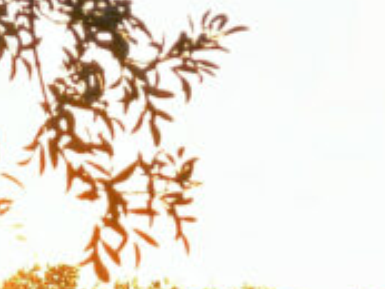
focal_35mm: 341
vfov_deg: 4.3
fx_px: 3795
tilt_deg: -0.2
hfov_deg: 5.8
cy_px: 480
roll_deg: -2.1
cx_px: -45
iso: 64
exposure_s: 1/99
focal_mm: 9
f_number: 2.8
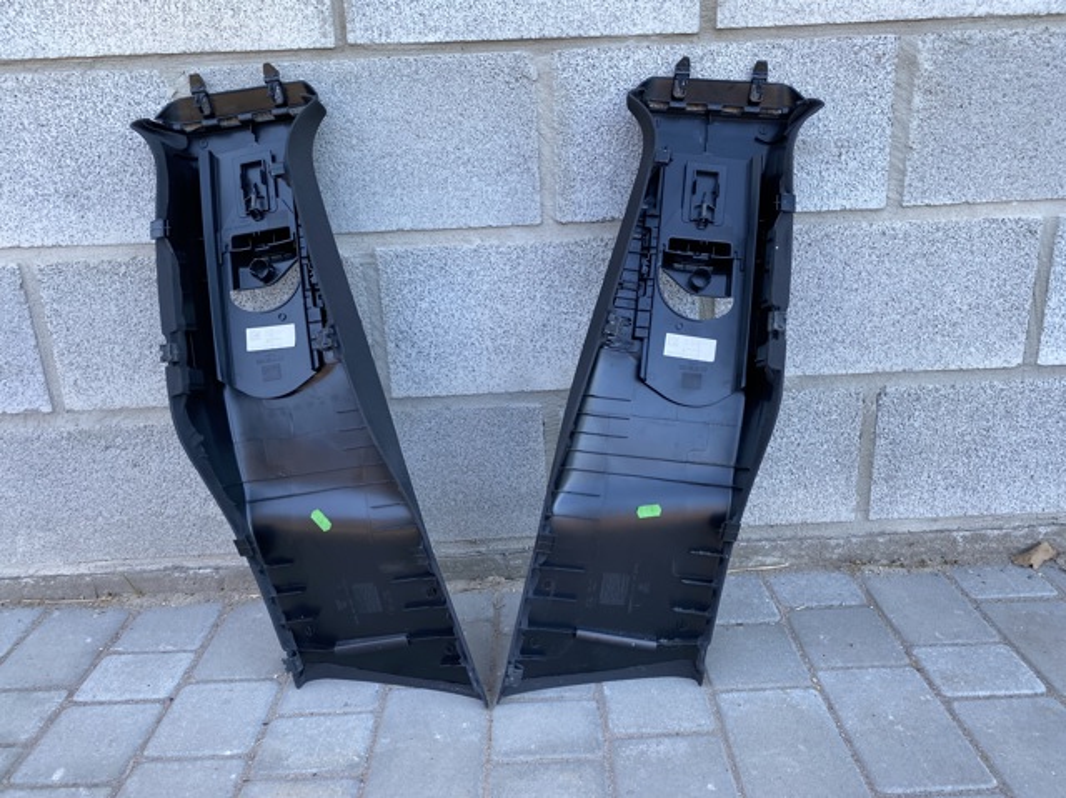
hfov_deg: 67.3
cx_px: 533
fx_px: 800
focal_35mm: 26
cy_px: 399
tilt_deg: -15.5
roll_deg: +4.4
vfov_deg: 53.0
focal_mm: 4.25
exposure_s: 1/121
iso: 40
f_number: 1.8
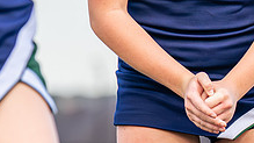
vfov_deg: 1.7
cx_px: 267
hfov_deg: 3.1
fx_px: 4726
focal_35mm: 702
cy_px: -49
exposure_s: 1/2500
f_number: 2.8
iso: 500
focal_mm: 118
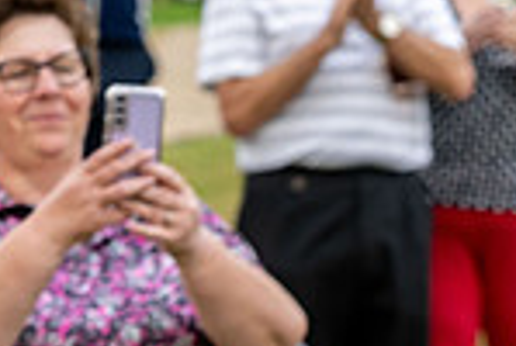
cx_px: 916
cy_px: 719
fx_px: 5458
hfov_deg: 5.3
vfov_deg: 3.6
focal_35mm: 380
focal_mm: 85
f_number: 4
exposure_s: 1/500
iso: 400
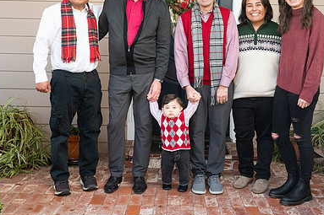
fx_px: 450
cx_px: 184
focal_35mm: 50
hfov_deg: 39.5
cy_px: 58
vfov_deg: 26.7
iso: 400
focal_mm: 33
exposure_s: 1/125
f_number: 4.8
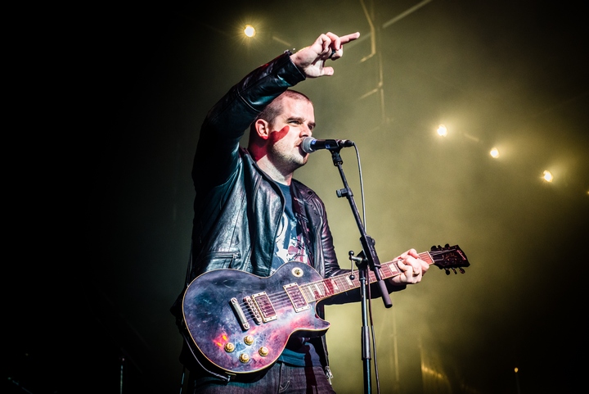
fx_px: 1146
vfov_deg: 19.5
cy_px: 197
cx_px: 294
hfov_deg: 28.8
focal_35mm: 70
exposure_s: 1/500
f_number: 5.6
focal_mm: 70
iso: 2500
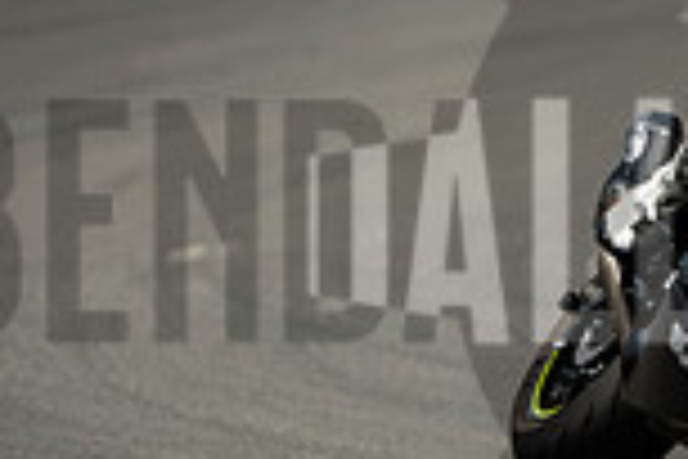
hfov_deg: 1.8
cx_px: 859
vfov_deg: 1.2
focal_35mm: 1139
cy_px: 227
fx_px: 21766
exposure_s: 1/2000
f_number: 2
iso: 1600
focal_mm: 200
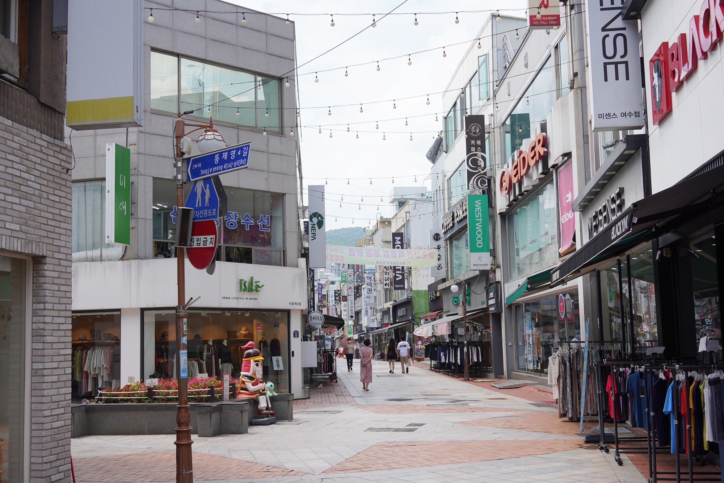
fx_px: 704
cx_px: 362
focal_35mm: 35
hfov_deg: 54.4
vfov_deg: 37.9
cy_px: 242
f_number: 10
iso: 100
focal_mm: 35
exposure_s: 1/125
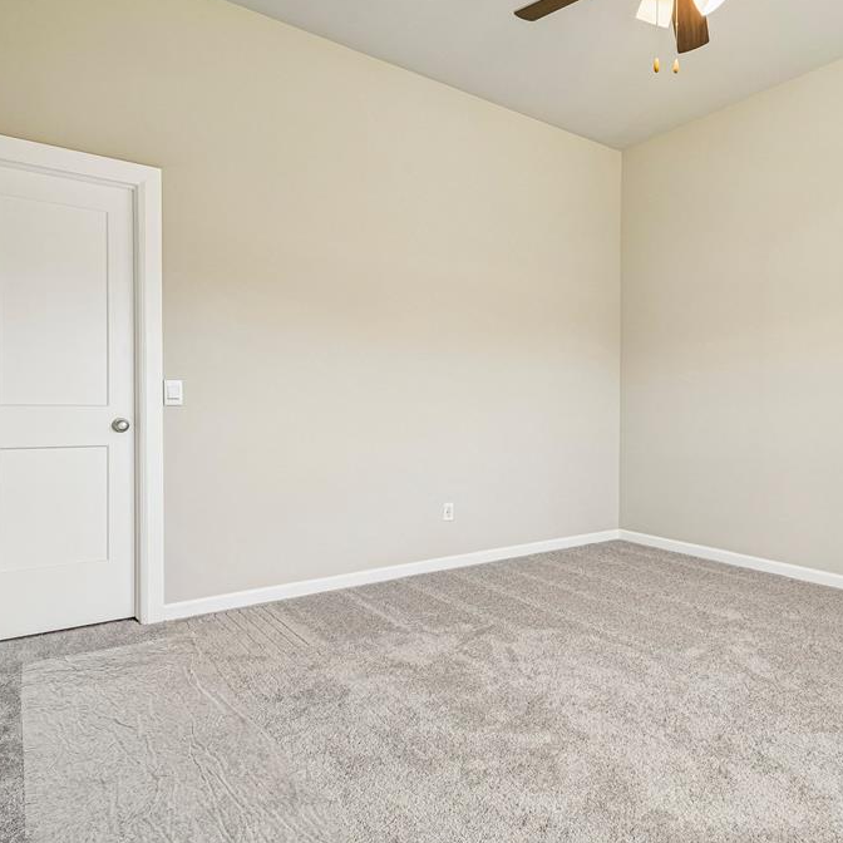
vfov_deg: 69.0
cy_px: 419
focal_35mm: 22
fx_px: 613
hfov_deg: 67.9
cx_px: 528
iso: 400
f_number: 8
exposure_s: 1/30
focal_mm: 17.2
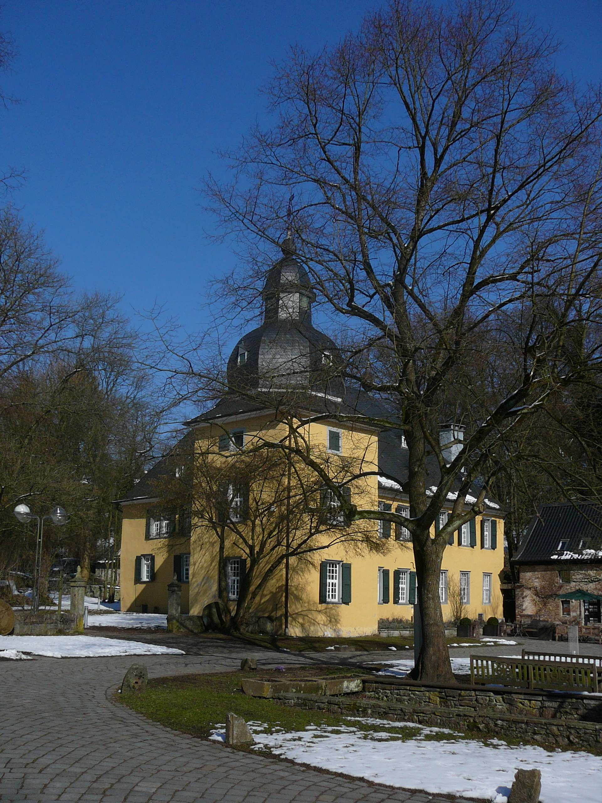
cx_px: 301
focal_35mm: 35
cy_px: 402
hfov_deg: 40.7
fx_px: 812
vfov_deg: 52.6
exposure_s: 1/800
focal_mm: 5.2
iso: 80
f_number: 5
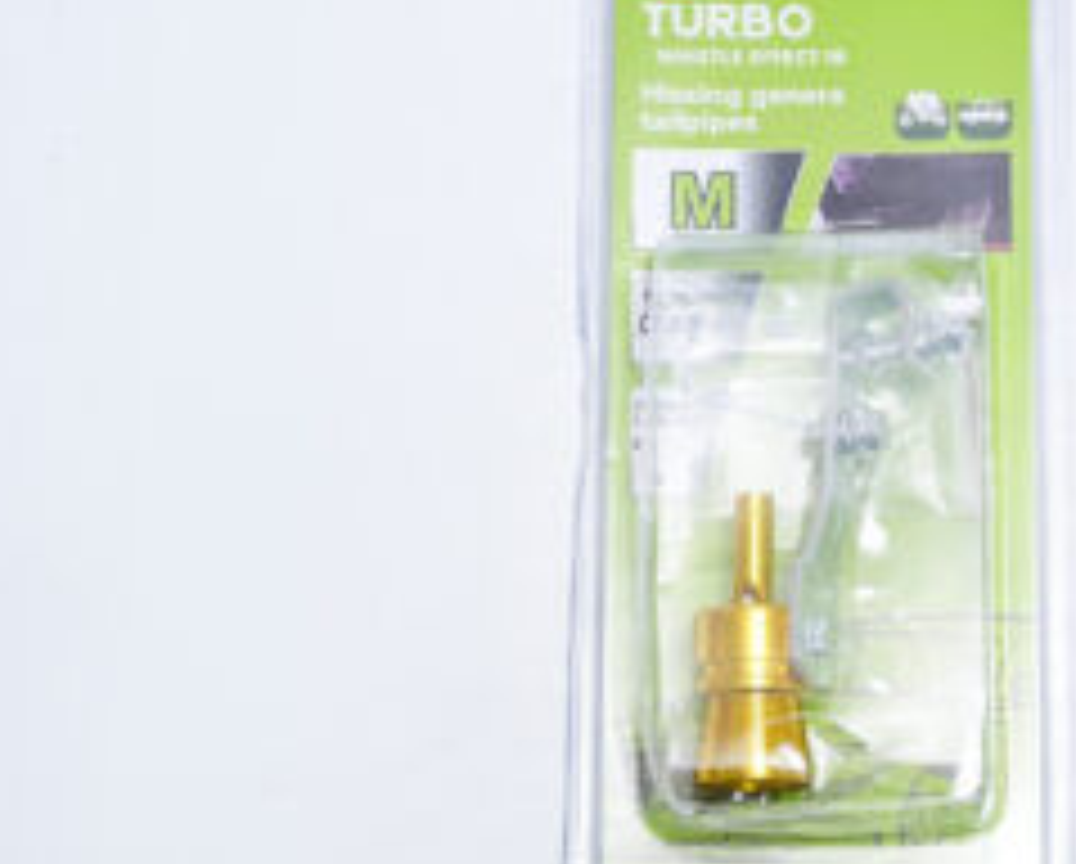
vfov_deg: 13.1
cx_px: 833
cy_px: 412
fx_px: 3764
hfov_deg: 16.2
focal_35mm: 118
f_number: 10
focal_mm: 70
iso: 3200
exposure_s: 1/160
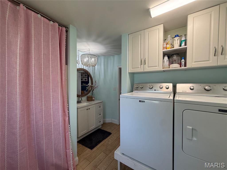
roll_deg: +0.3
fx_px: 92
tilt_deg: -2.2
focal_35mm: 14
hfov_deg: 102.1
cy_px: 85
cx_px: 114
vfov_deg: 85.7
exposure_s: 1/120
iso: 125
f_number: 2.2
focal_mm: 2.22
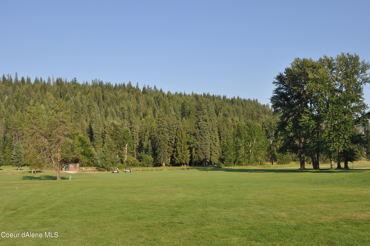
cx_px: 185
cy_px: 123
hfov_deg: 53.2
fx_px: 370
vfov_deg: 36.8
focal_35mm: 36
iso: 200
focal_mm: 24
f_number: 9
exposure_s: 1/320
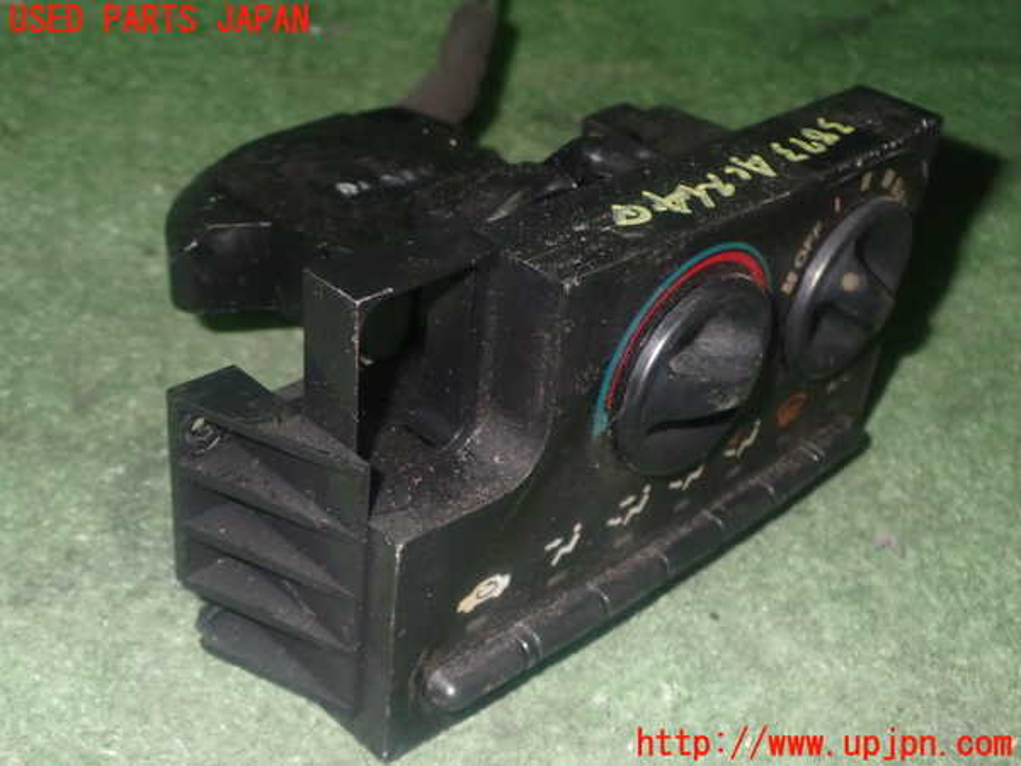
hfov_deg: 40.4
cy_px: 383
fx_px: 1386
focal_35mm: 47
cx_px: 510
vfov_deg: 30.9
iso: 800
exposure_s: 1/50
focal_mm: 8.4
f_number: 9
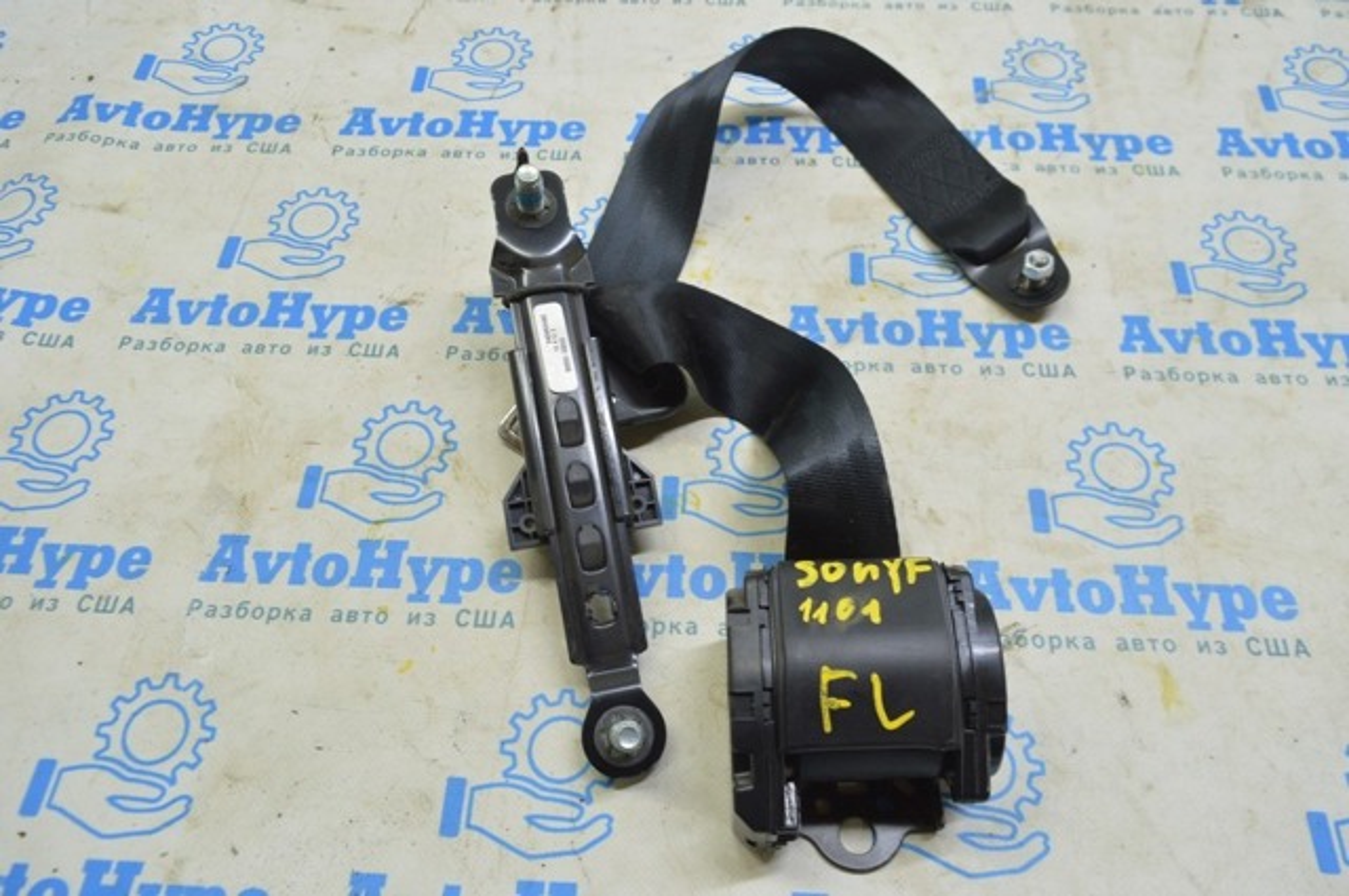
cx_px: 674
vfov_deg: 47.8
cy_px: 448
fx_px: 1010
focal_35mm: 27
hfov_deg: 67.4
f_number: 5.6
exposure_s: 1/20
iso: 400
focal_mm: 18
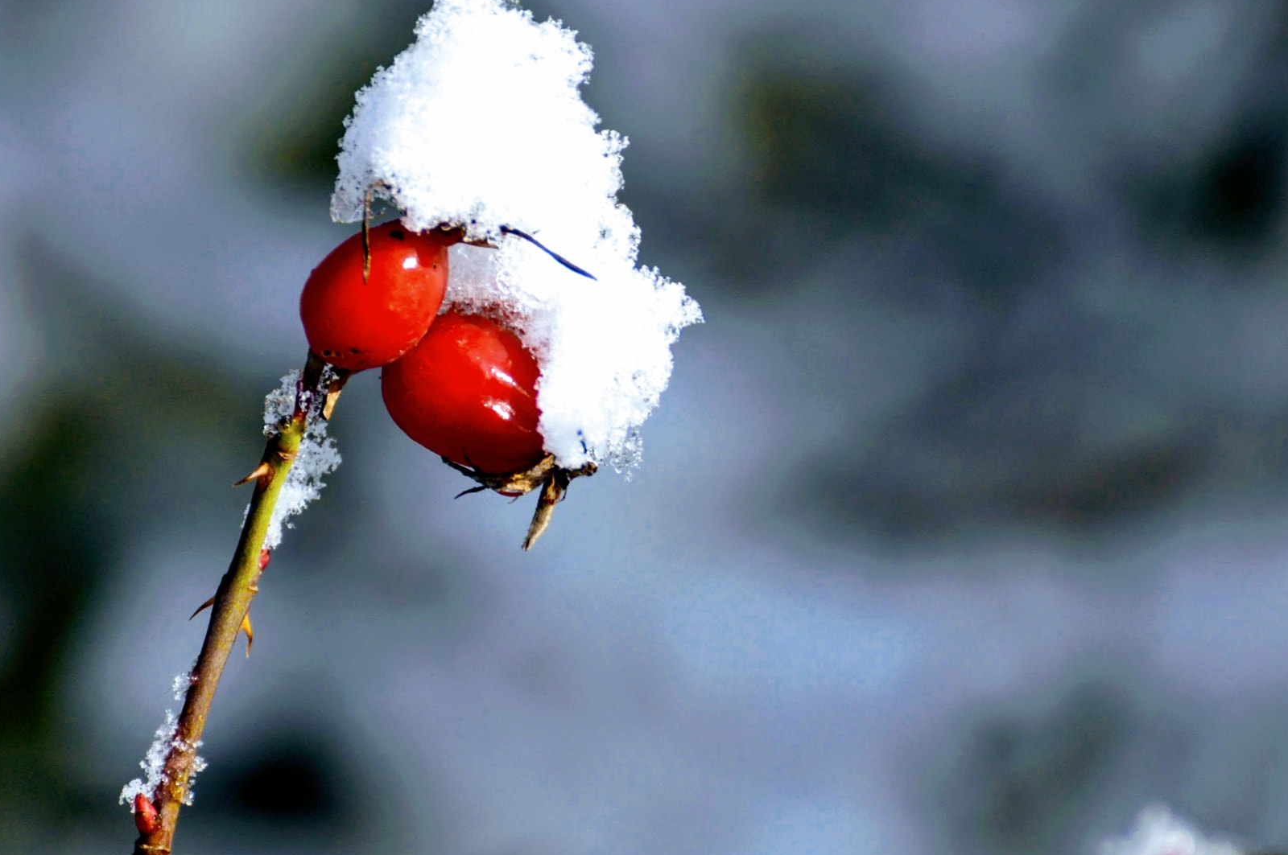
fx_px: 20585
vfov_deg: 2.4
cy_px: 363
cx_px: 574
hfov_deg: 3.6
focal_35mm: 576
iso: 1000
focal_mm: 300
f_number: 5.6
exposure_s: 1/1600
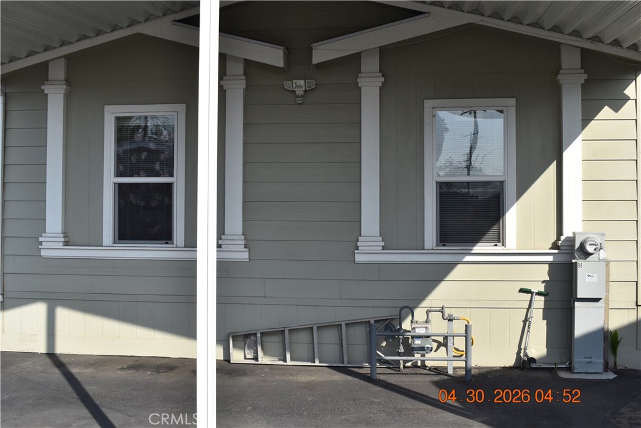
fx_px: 641
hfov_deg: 53.1
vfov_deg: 36.9
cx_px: 320
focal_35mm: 36
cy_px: 214
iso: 110
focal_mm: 24
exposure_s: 1/250
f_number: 8
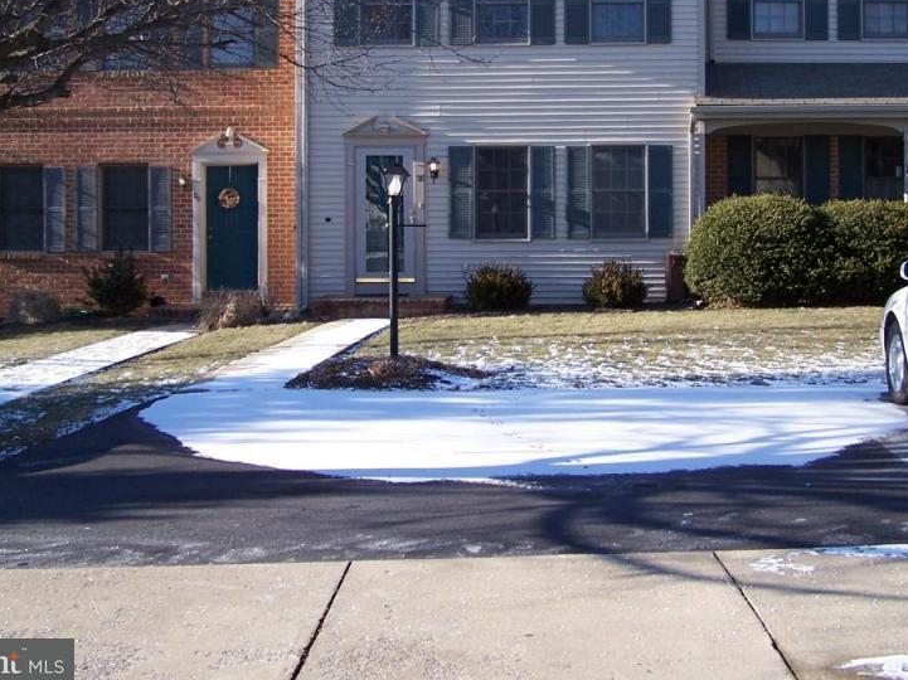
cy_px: 207
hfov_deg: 35.4
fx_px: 1416
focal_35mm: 54
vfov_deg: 26.8
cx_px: 562
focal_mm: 6.3
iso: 80
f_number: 2.8
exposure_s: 1/500
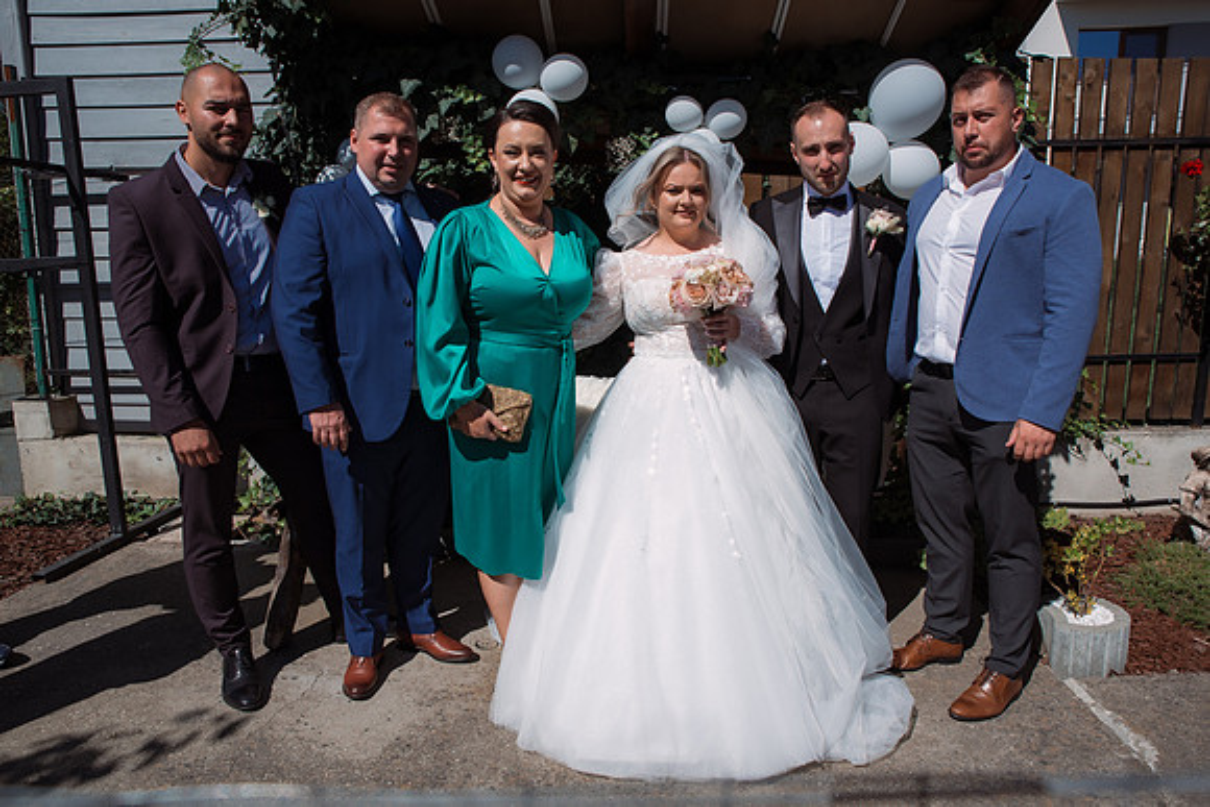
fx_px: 833
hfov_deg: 72.0
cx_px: 625
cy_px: 404
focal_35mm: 25
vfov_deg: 51.7
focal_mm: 24
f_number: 5.6
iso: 250
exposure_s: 1/1600
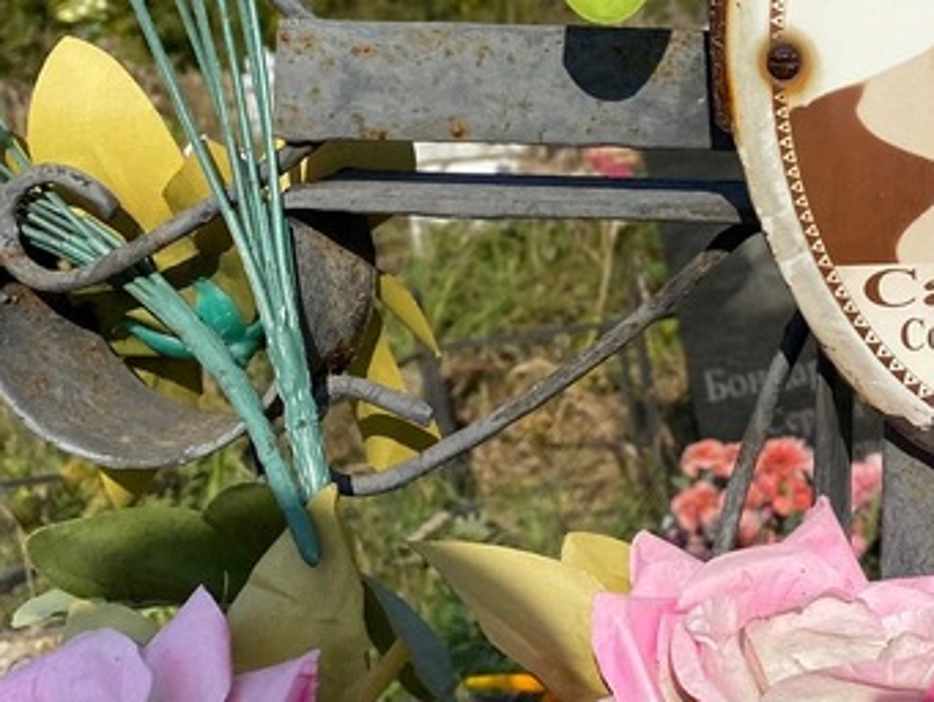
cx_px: 915
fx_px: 1646
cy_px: 55
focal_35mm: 61
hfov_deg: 29.7
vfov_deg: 23.3
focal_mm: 4.25
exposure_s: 1/3040
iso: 32
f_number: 1.8
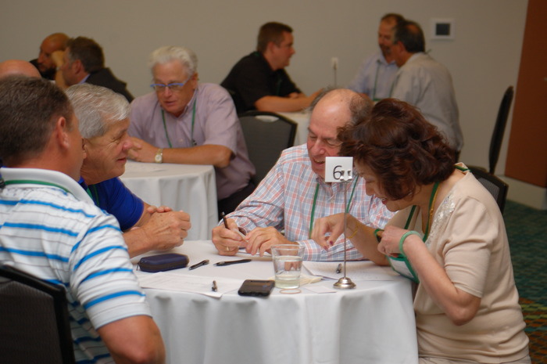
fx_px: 1411
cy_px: 182
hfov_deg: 21.9
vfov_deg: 14.7
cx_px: 274
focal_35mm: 93
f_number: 4.2
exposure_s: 1/60
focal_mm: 62
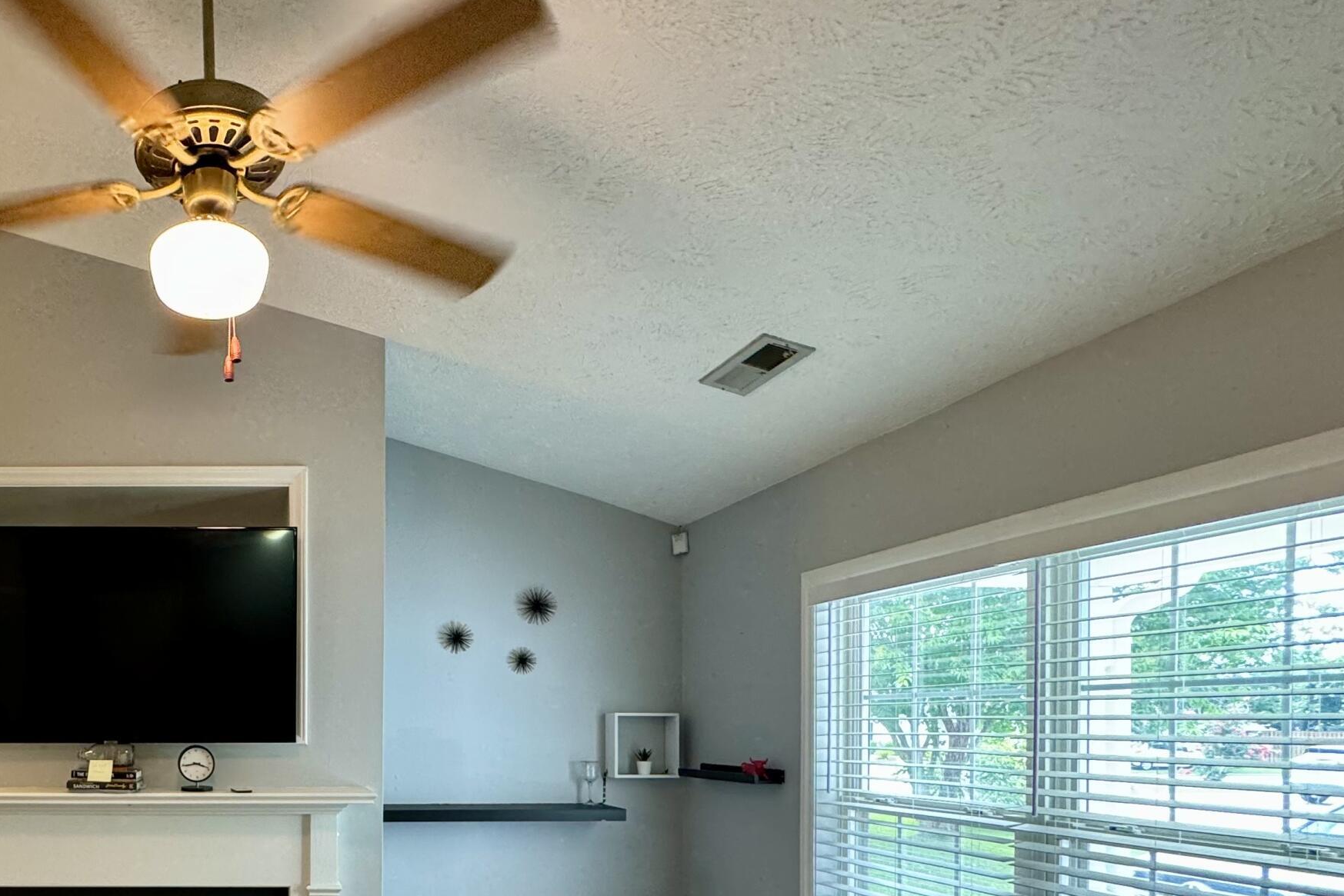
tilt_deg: -0.7
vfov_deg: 47.9
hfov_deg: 64.2
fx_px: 933
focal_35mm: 25
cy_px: 740
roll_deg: +0.1
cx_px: 241
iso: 200
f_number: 2.2
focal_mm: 2.22
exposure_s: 1/60
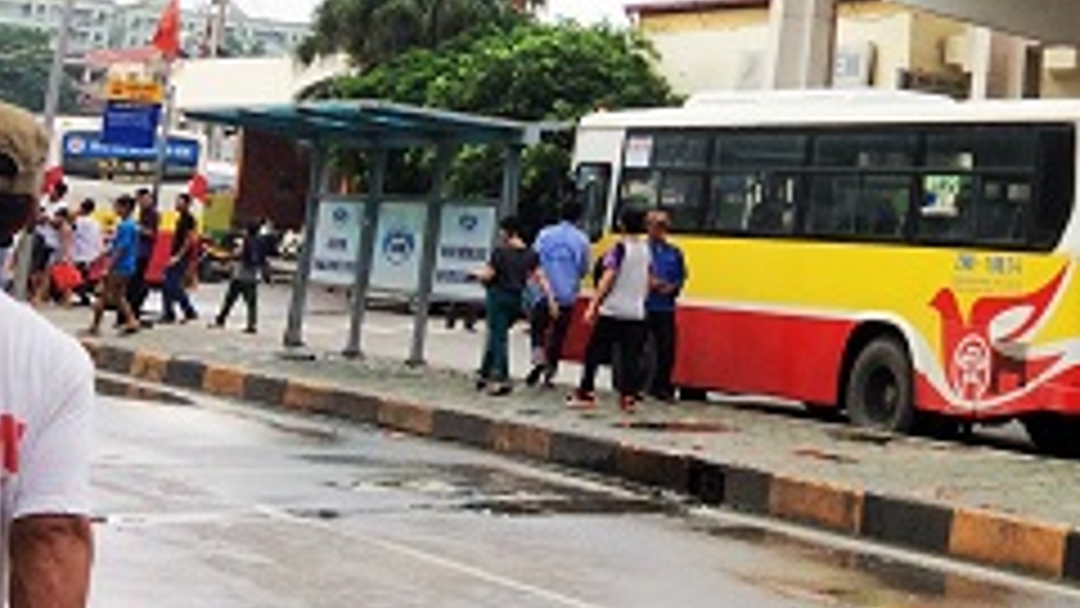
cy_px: -180
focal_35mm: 79
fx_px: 2262
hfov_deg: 24.4
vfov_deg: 14.6
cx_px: 1287
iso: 32
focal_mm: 4.15
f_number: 2.2
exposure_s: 1/423
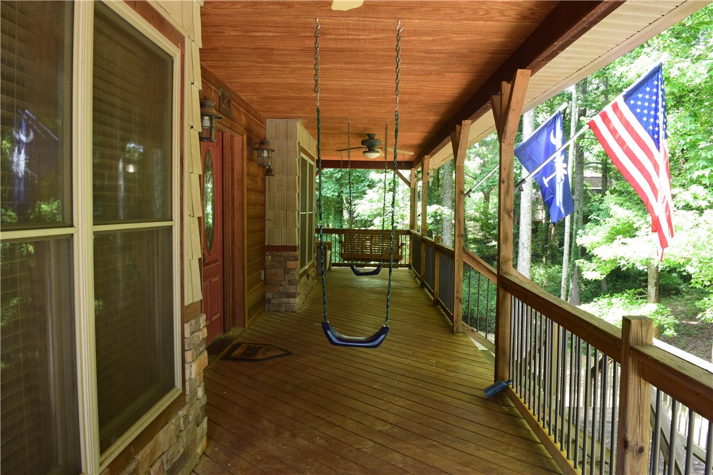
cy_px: 238
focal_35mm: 27
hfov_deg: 67.4
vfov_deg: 47.9
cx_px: 356
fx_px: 535
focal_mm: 18
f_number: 8
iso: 400
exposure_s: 1/50
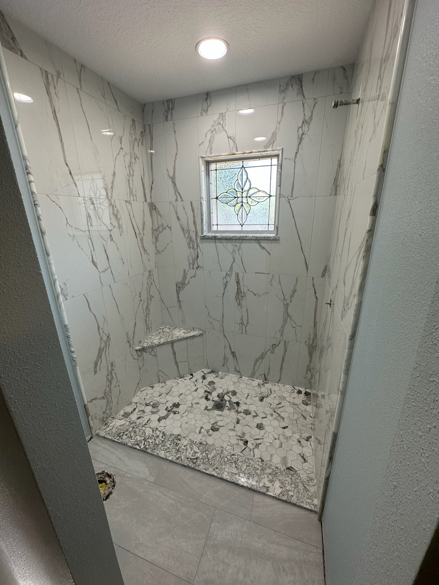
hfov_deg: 85.7
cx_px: 220
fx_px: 237
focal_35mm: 14
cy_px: 292
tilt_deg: -18.4
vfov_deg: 102.1
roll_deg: +1.8
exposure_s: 1/120
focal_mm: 2.22
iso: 100
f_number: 2.2
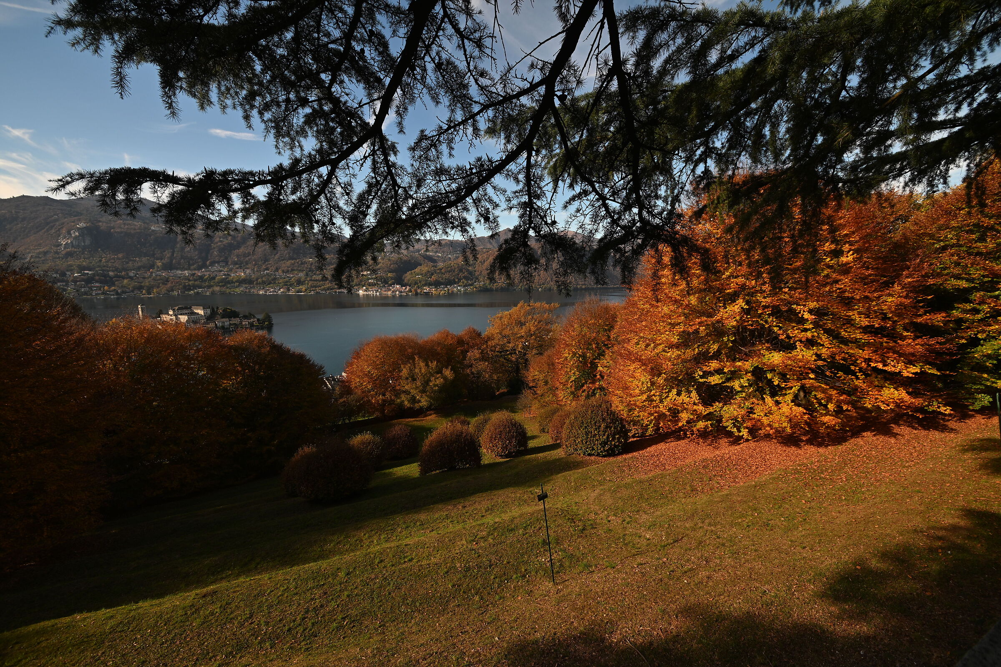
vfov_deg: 90.0
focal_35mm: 12
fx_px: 334
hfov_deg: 112.6
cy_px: 334
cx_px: 500
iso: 100
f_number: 9
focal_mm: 12
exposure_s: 1/200
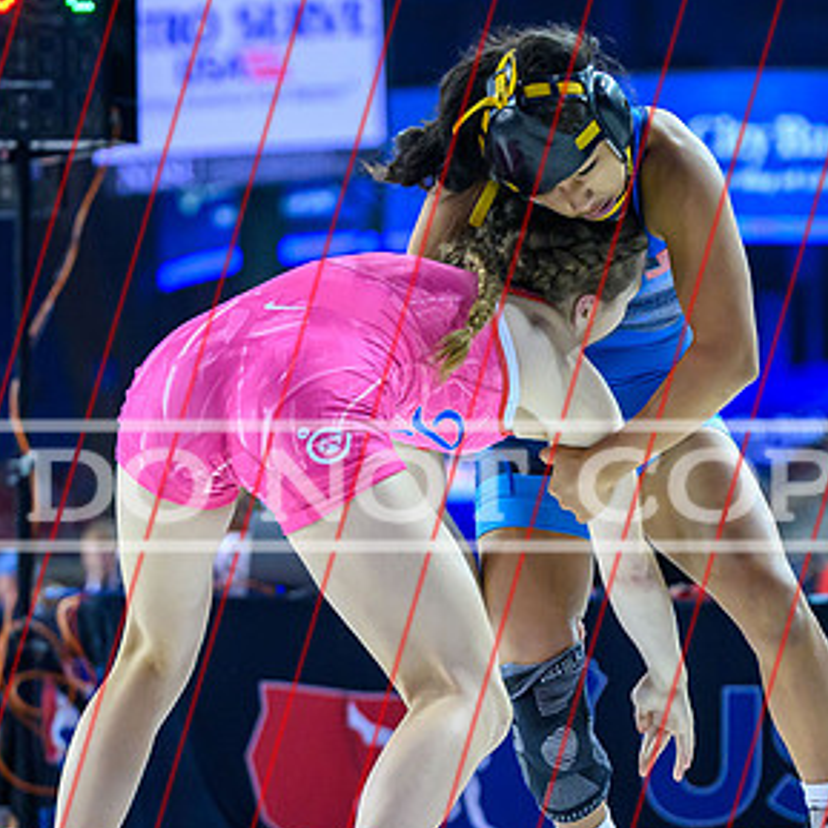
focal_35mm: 212
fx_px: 5737
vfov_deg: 8.2
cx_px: 515
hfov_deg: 8.3
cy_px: 592
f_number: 2.8
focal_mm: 79
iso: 2500
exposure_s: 1/800
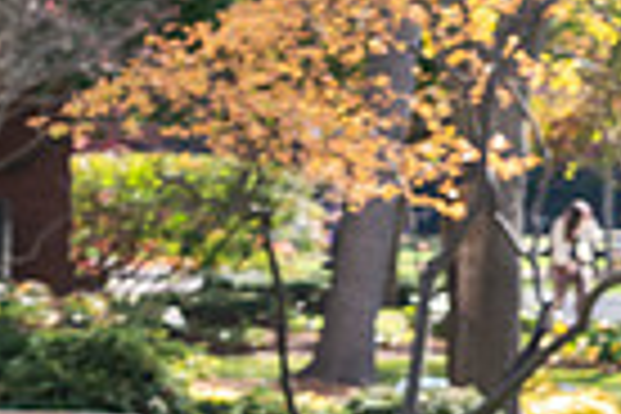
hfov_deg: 6.3
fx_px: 5675
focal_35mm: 329
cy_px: 97
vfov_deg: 4.2
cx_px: 513
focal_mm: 78
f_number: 7.1
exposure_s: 1/250
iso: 400
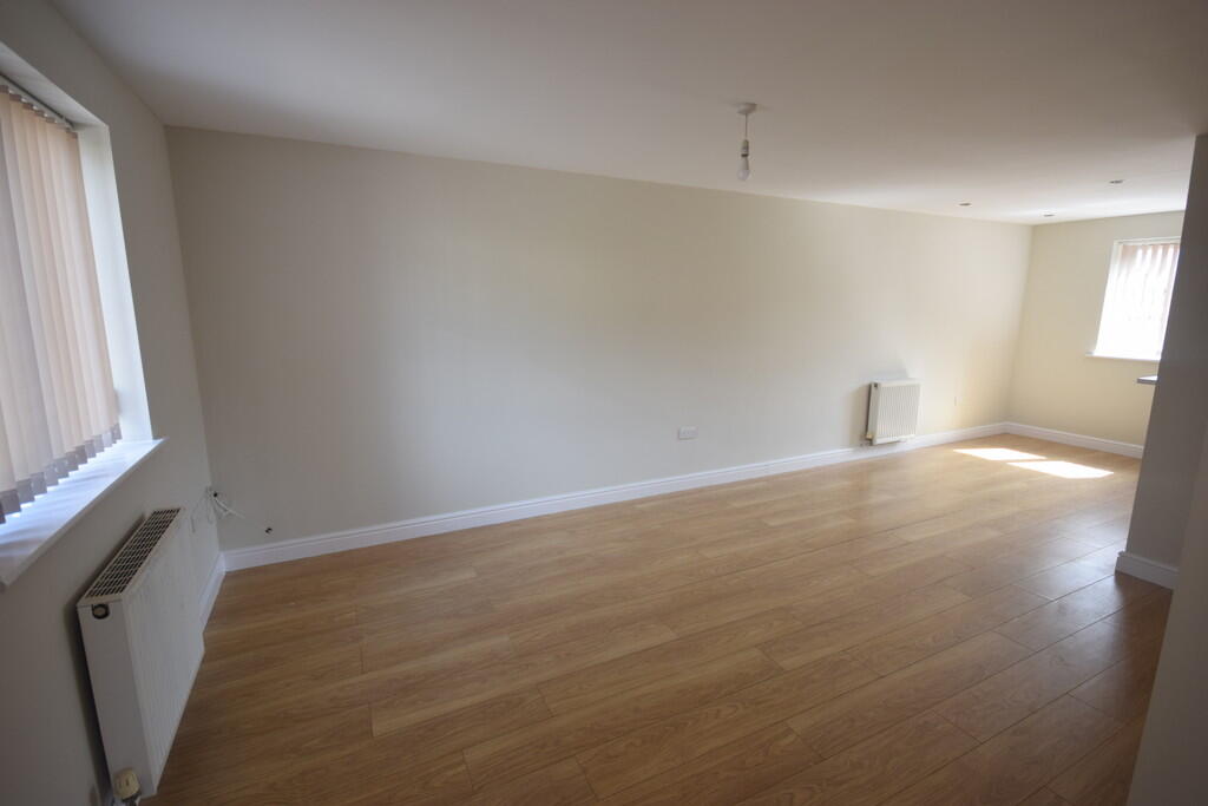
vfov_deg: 72.1
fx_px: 554
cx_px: 604
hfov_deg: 95.0
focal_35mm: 16
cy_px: 403
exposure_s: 1/100
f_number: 5
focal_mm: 11
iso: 400
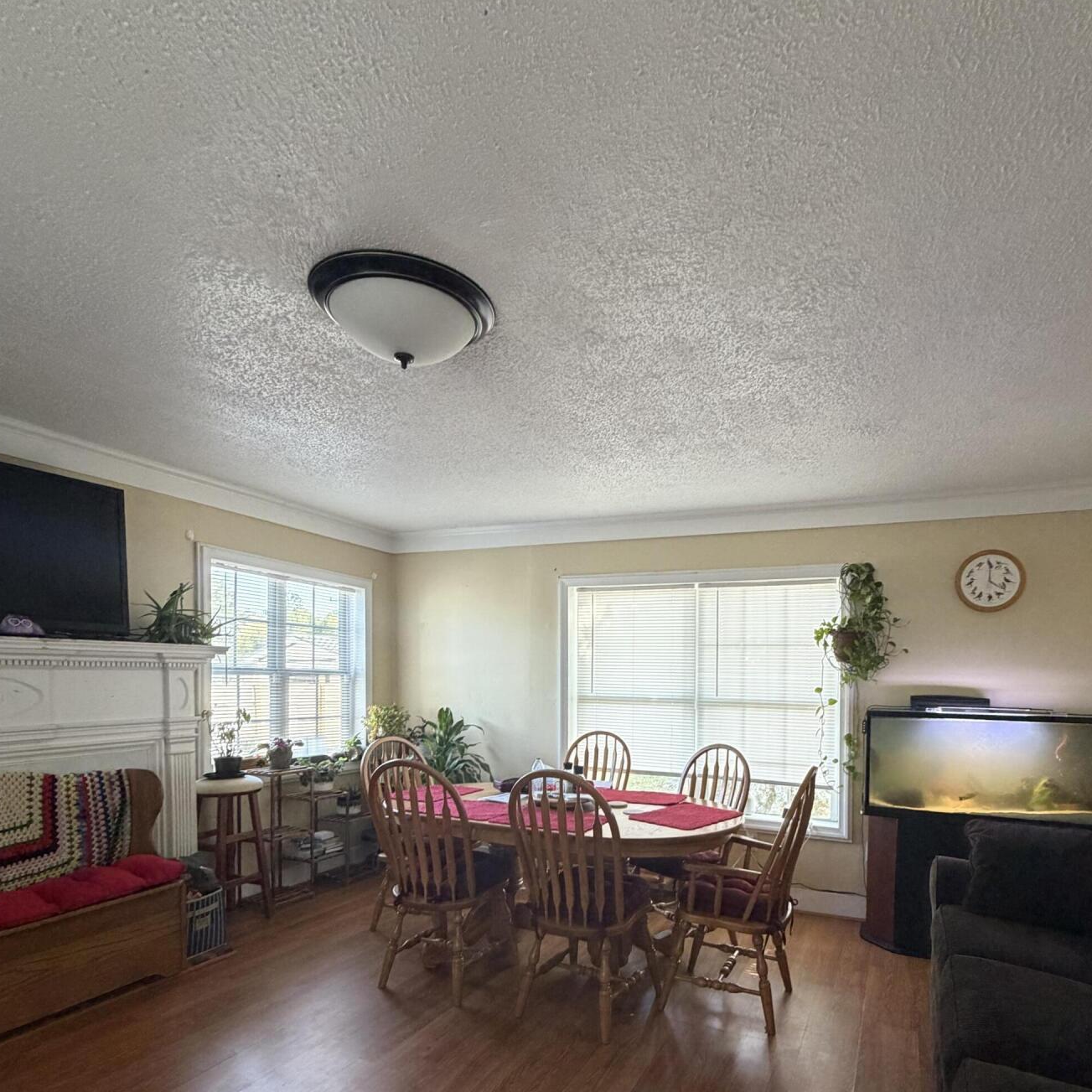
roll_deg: -0.7
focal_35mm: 19
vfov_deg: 76.0
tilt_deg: -0.1
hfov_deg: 77.3
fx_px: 678
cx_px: 622
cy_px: 696
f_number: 2.2
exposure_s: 1/60
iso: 320
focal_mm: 2.22
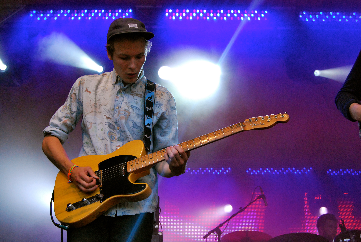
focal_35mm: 48
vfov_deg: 28.2
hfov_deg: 41.1
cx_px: 180
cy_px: 121
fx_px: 482
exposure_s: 1/1600
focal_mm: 32
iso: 1600
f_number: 8
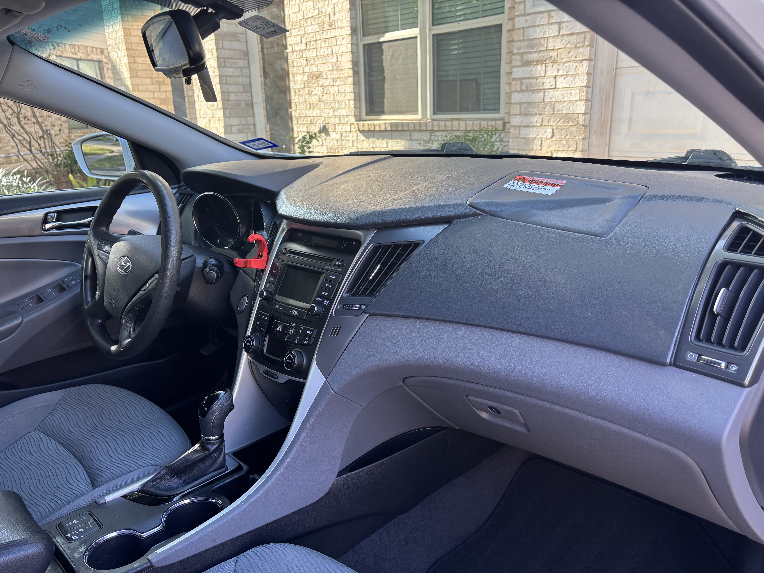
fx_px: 574
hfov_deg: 67.3
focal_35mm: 26
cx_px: 382
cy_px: 286
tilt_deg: -17.3
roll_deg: +1.0
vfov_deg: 53.1
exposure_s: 1/121
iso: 64
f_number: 1.6
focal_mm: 5.96
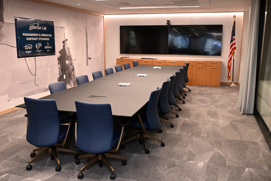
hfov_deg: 54.4
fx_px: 263
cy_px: 90
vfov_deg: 37.9
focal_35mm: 35
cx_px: 136
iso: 4500
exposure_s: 1/60
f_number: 9
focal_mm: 35
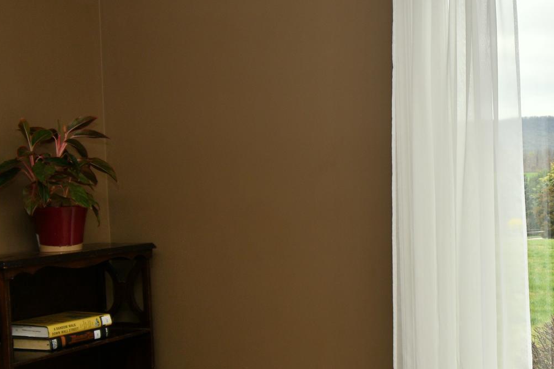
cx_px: 529
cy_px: 204
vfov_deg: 22.2
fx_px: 939
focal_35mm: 61
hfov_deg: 30.9
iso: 100
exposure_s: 1/160
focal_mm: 20
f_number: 6.3
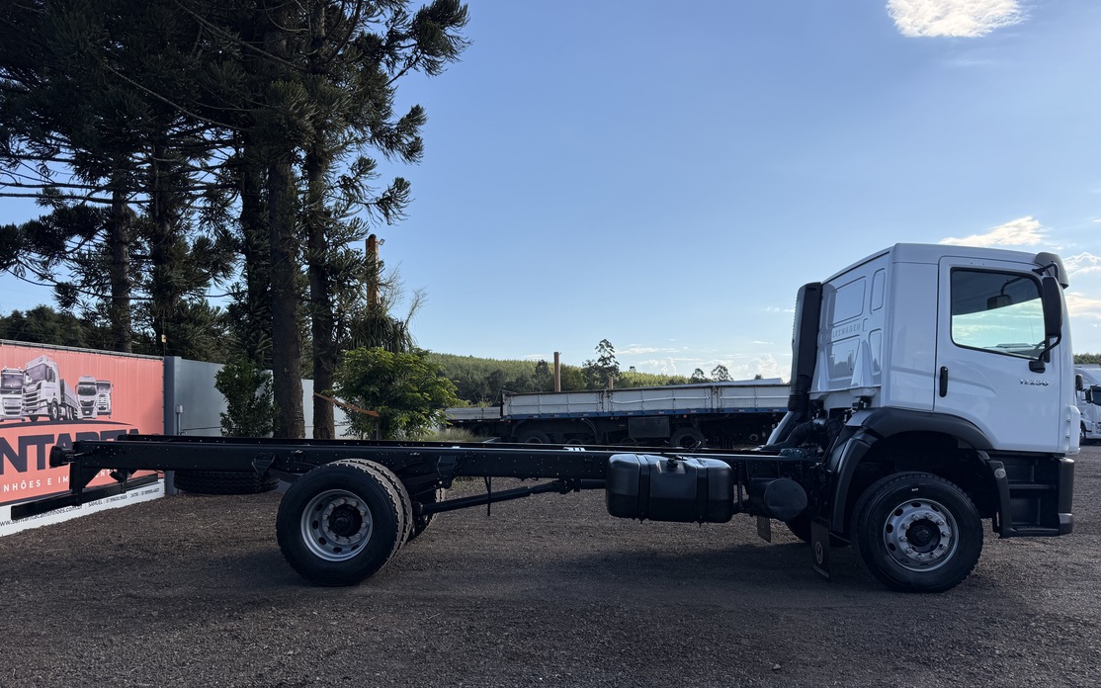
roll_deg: +0.5
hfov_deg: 70.4
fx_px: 780
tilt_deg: +0.9
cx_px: 544
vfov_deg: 47.5
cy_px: 387
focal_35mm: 26
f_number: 1.78
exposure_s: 1/4673
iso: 80
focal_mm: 6.76
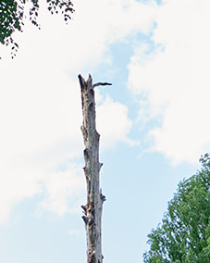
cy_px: 470
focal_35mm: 185
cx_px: -209
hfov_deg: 8.0
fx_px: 1438
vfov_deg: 9.9
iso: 125
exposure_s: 1/420
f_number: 2.8
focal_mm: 23
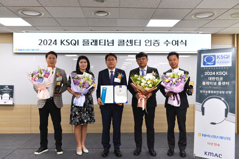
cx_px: 120
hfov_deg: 58.7
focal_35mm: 32
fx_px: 212
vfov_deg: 41.1
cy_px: 80
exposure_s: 1/60
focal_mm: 32
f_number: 4
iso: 320
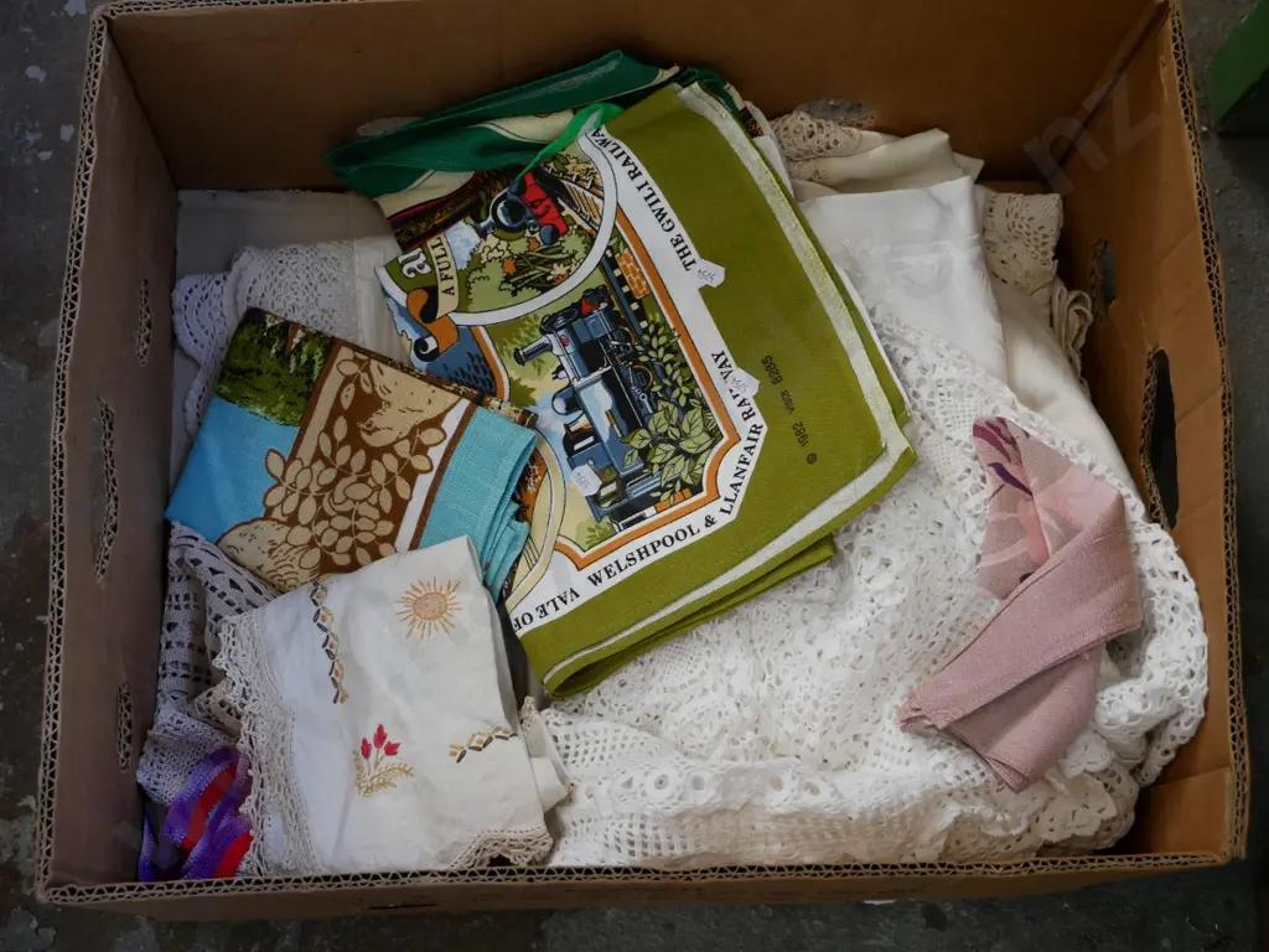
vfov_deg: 29.1
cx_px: 634
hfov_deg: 38.2
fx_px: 1833
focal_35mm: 50
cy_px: 476
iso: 1000
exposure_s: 1/60
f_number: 4.5
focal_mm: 25
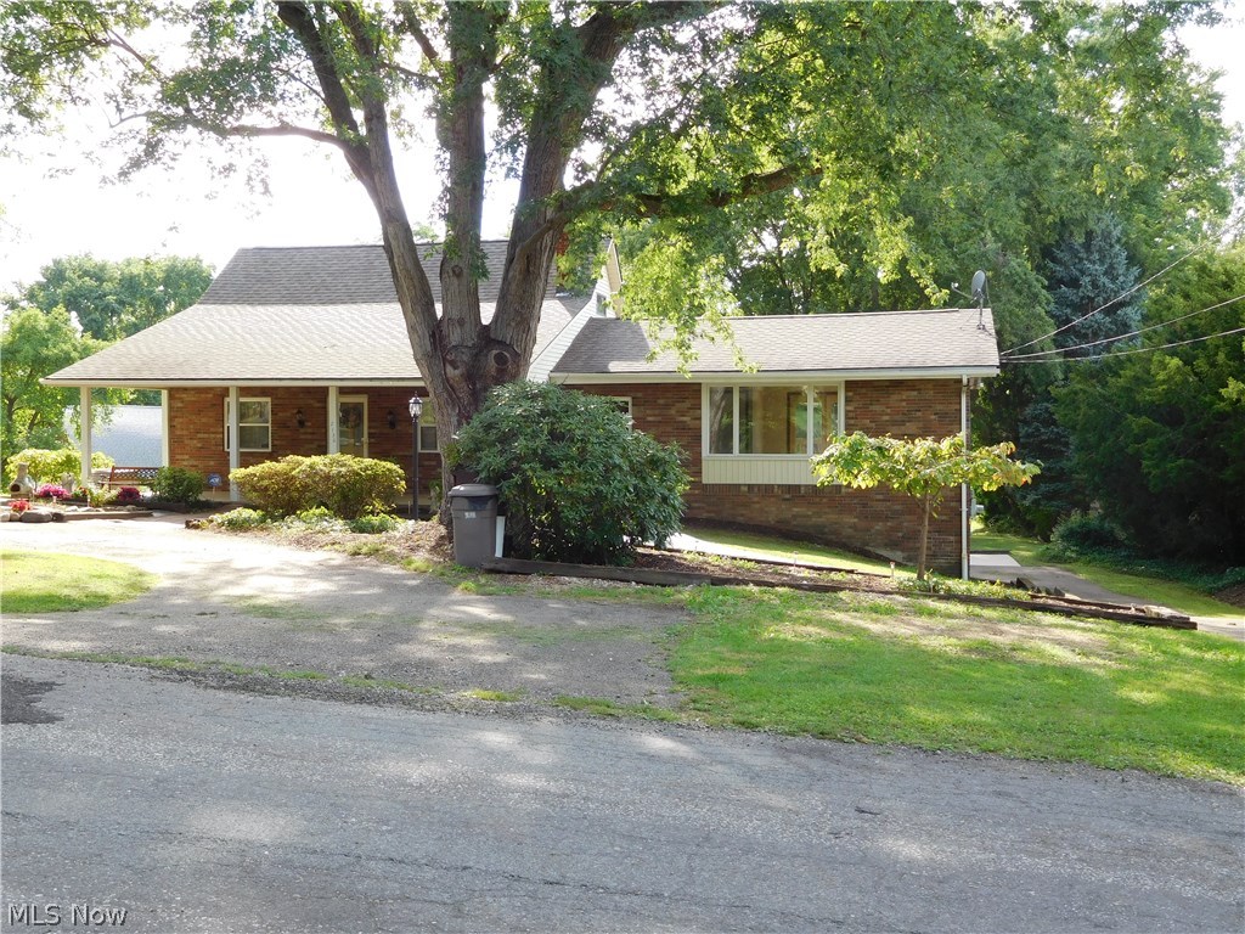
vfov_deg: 40.7
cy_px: 467
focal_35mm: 35
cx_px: 622
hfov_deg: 52.6
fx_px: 1259
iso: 125
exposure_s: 1/125
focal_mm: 6.2
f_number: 3.8
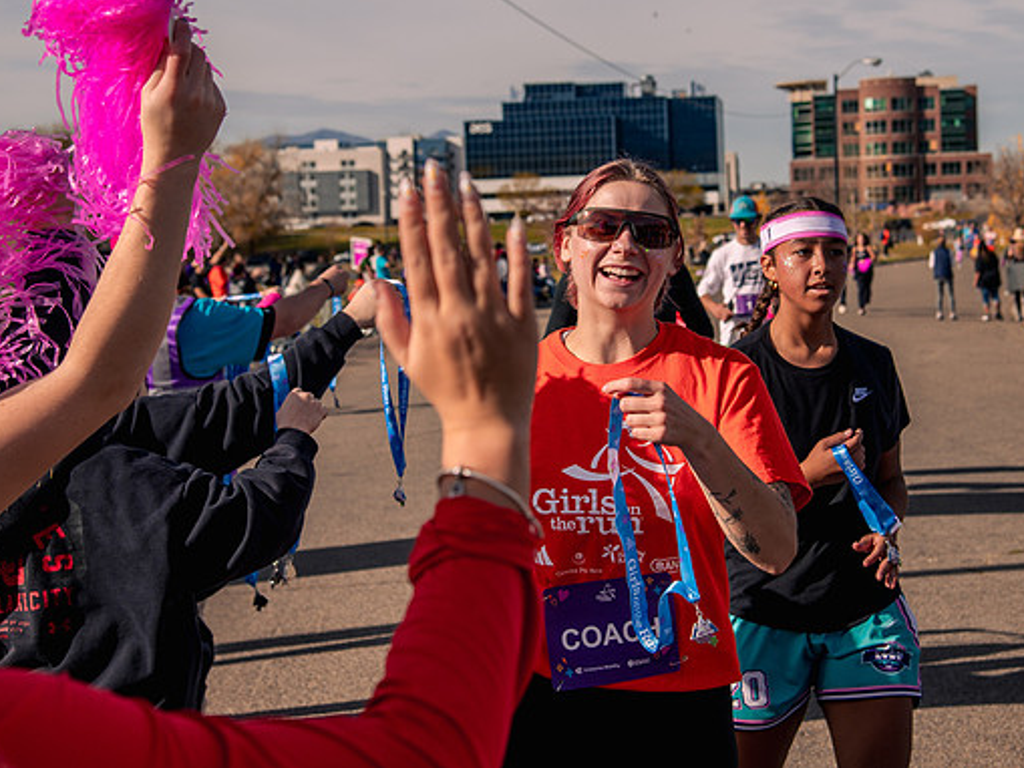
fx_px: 2071
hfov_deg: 27.8
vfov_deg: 21.0
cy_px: 281
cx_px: 562
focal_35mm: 70
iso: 200
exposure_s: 1/1250
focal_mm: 48
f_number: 5.6
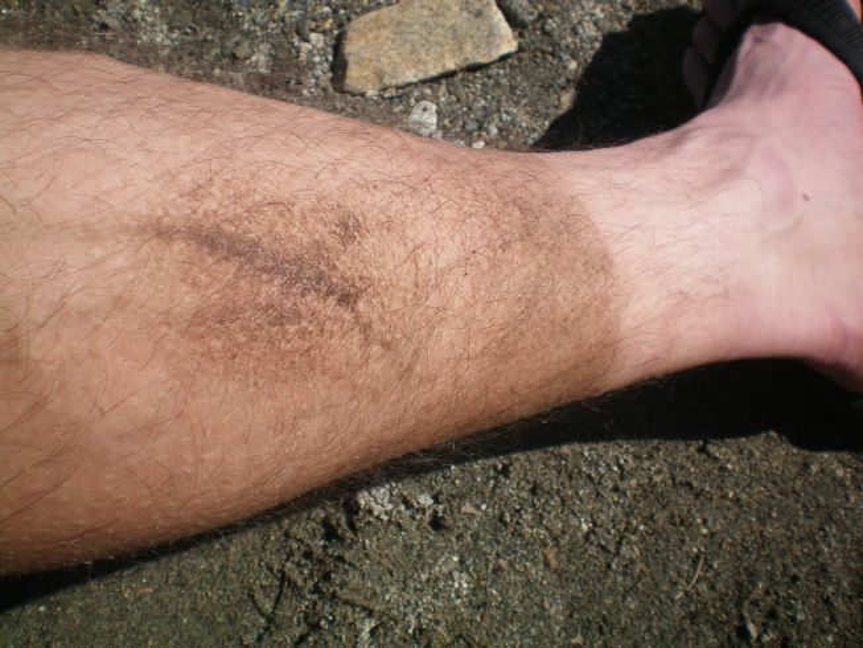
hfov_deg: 49.0
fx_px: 948
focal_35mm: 38
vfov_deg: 37.7
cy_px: 324
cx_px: 432
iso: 64
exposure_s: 1/640
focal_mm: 6.3
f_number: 4.6
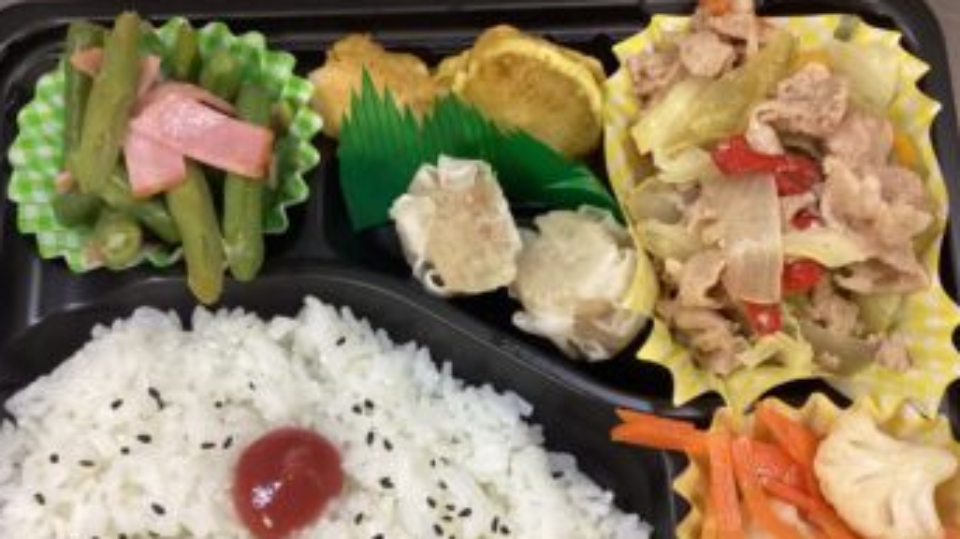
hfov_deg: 54.0
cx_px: 462
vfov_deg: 31.7
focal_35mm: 37
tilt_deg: -76.1
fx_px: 941
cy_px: 364
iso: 160
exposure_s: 1/60
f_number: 2.4
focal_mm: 3.3
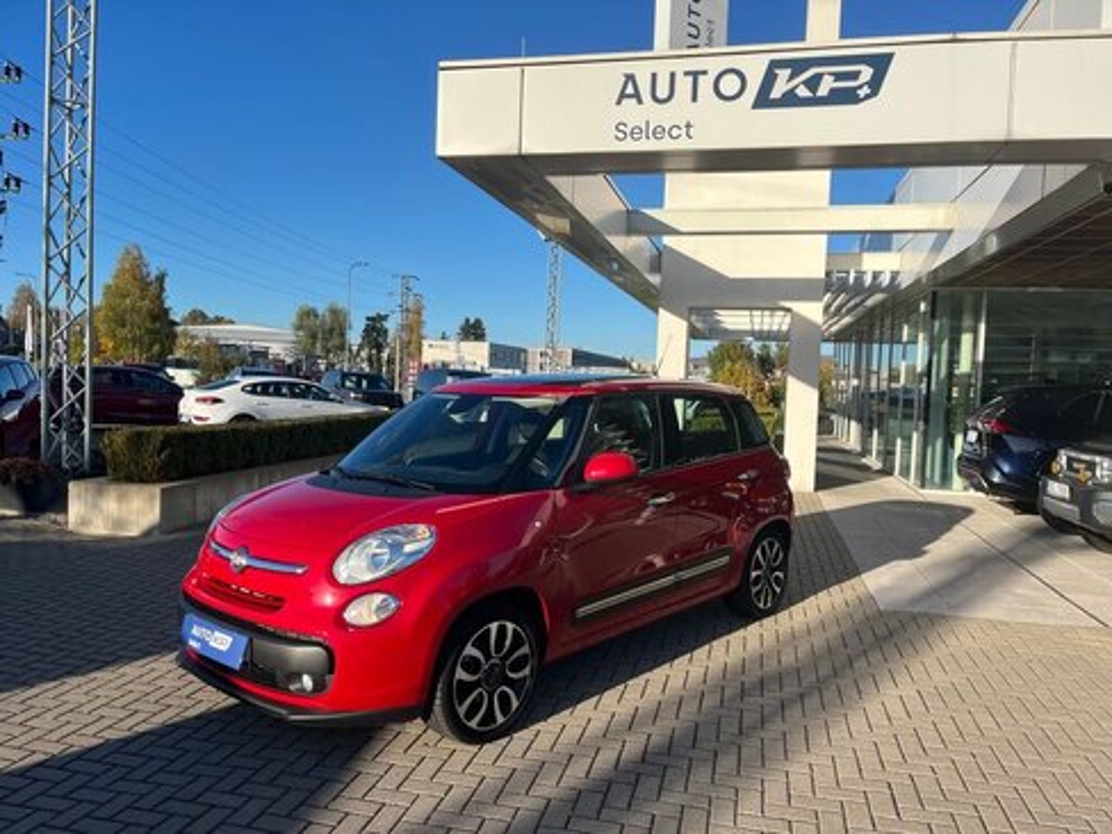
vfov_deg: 53.1
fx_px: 835
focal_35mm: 26
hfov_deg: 67.3
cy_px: 417
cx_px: 556
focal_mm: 5.1
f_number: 1.6
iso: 50
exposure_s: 1/3413
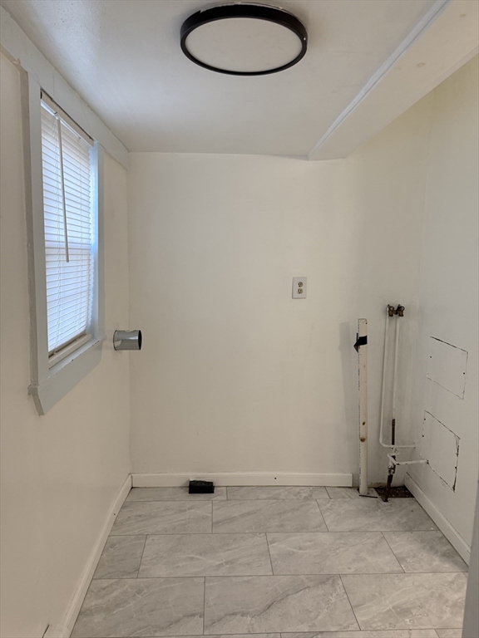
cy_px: 319
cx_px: 240
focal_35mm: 24
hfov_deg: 56.8
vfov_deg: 71.6
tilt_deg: -9.1
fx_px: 443
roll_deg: -0.1
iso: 160
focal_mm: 6.76
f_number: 1.78
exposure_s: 1/60
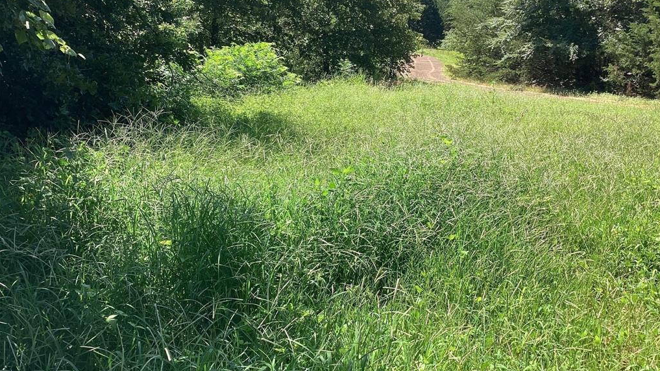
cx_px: 330
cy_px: 169
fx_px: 595
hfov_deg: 58.0
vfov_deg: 34.6
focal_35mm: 34
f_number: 2.4
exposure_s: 1/424
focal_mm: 3.3
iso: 25
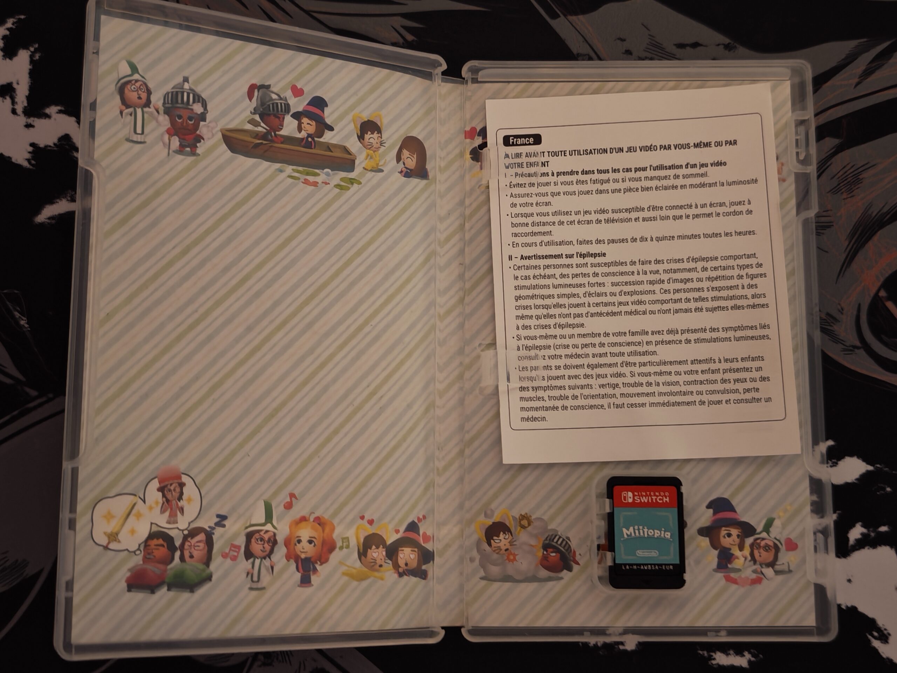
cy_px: 336
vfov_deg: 31.5
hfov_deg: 41.2
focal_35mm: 46
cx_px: 448
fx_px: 1192
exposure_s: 1/14
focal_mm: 6.55
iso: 1600
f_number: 1.6
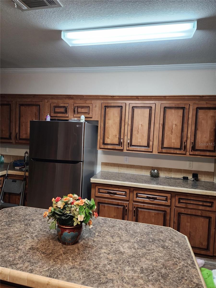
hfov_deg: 58.9
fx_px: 191
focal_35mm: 23
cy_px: 144
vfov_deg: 73.9
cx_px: 108
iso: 400
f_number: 1.8
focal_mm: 6.4
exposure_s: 1/120
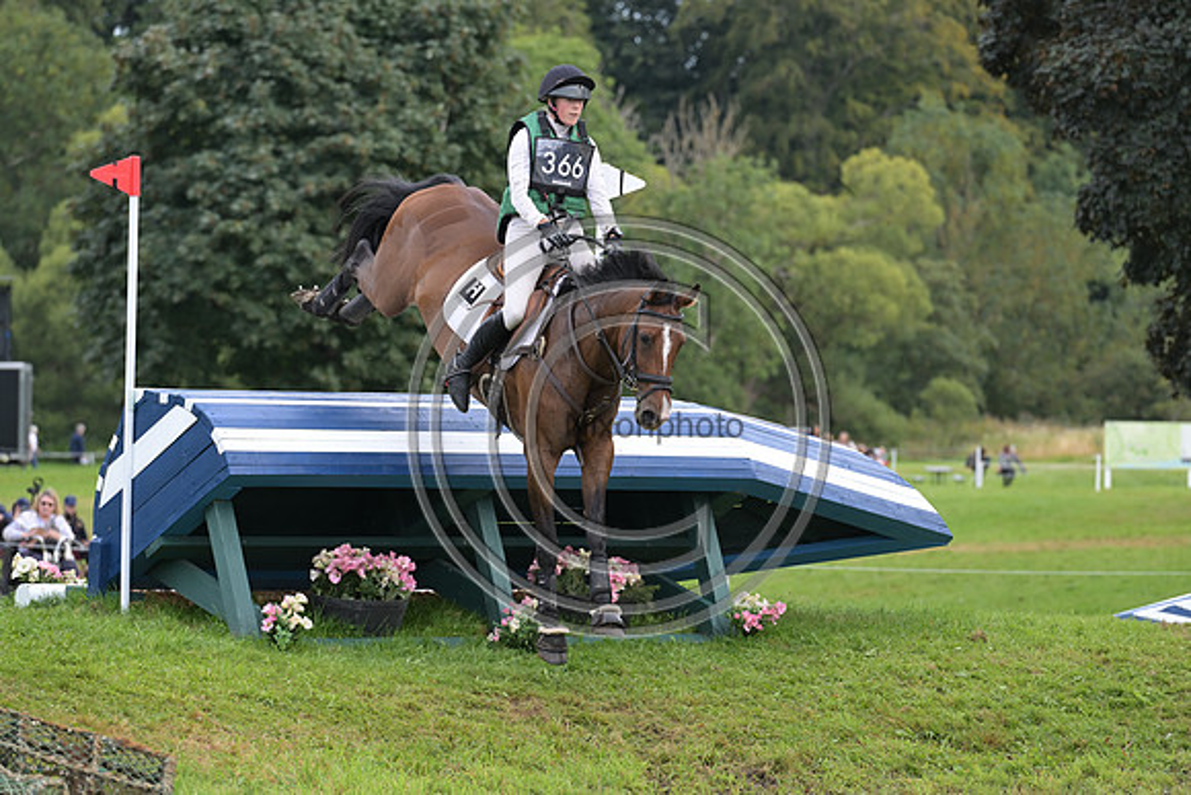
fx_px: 6618
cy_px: 398
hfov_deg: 10.3
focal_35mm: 200
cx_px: 596
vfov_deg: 6.9
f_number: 5.6
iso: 1250
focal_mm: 200
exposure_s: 1/1250
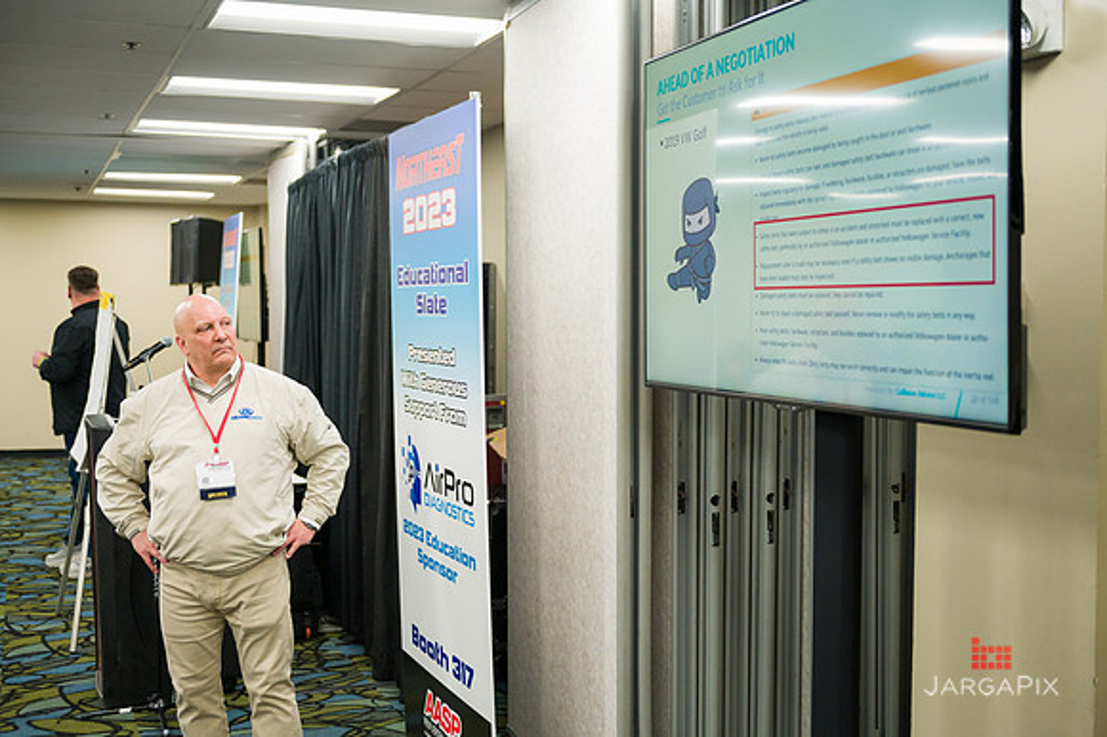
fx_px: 1383
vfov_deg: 29.8
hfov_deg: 43.6
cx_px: 554
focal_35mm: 45
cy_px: 368
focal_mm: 45
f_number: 3.2
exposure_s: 1/800
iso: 3200
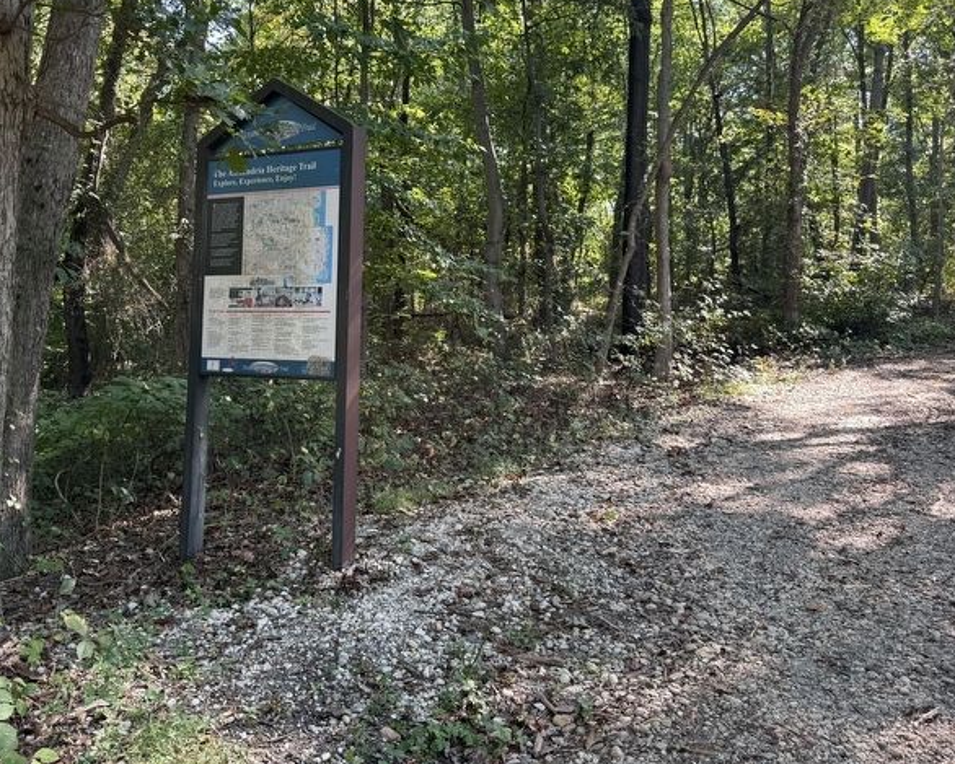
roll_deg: -1.1
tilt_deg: +1.6
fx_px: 905
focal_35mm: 32
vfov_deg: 45.4
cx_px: 385
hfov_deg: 55.3
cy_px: 285
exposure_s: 1/121
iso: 80
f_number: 1.78
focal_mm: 6.76
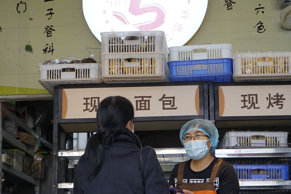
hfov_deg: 20.8
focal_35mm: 98
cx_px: 147
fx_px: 792
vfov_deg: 13.9
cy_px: 121
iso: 1000
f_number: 5.6
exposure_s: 1/160
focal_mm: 70
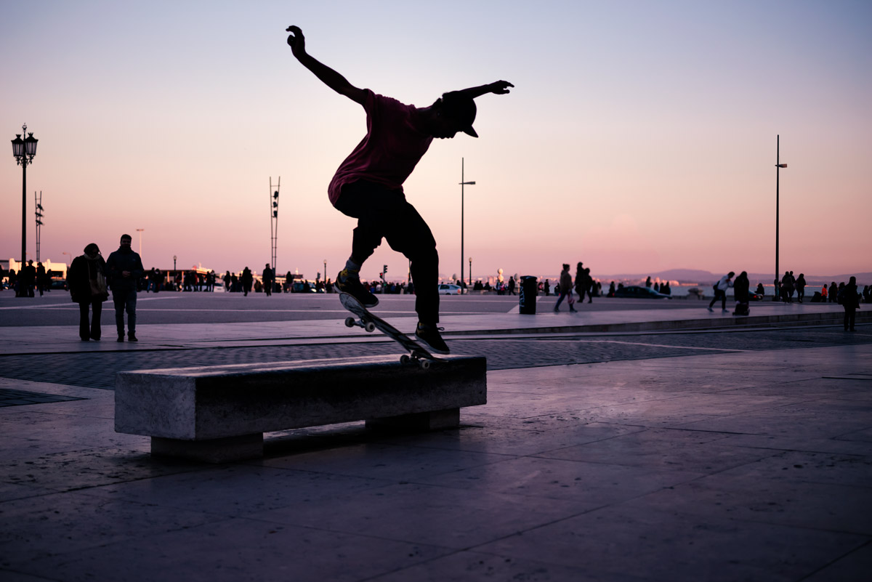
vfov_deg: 27.0
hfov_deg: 39.6
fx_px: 1211
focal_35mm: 50
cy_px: 291
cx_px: 436
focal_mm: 50
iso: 800
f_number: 3.2
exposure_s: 1/1000
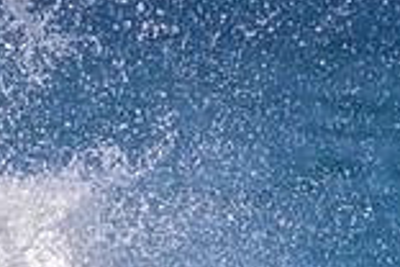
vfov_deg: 0.4
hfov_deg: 0.6
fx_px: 37753
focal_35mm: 3398
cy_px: 455
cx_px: -191
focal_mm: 800
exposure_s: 1/1600
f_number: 11
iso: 1000
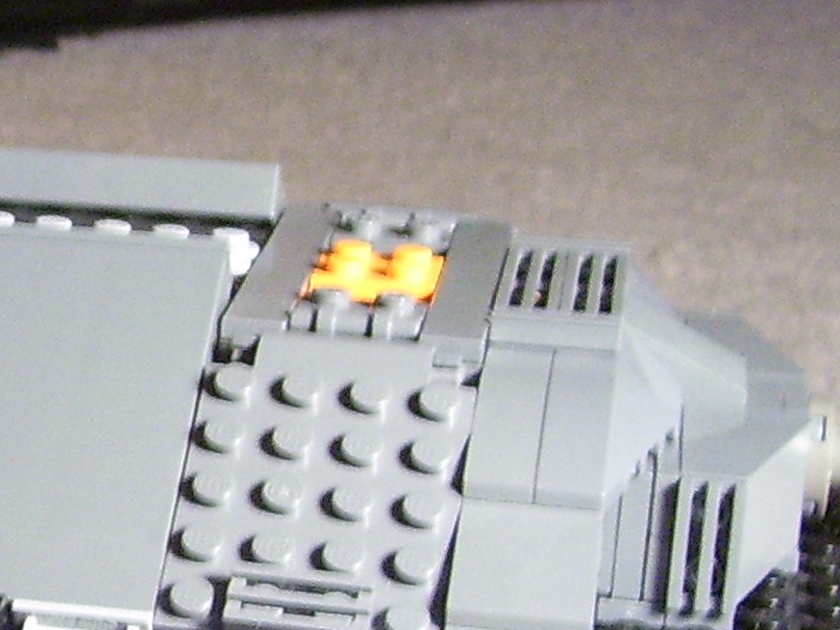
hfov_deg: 14.8
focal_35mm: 125
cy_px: 380
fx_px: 3034
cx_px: -349
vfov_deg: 11.9
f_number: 2.7
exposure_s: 1/10
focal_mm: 5.6
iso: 160
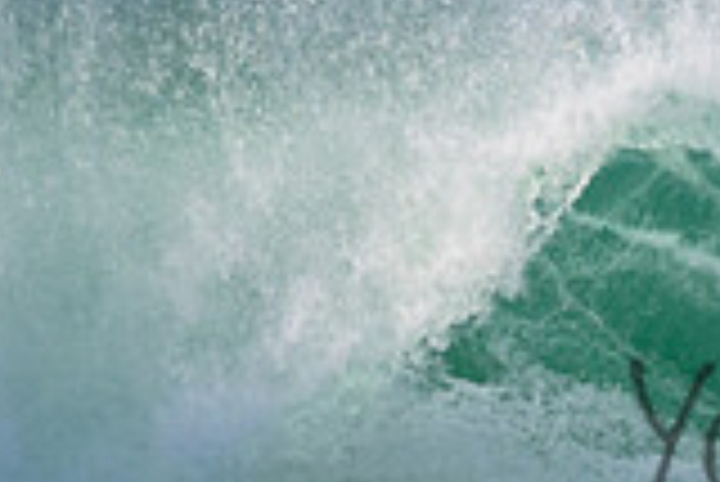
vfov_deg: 0.5
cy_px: 390
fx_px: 58111
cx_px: 1094
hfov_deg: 0.7
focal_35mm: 2903
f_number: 11
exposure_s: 1/2000
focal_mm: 800
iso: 1800
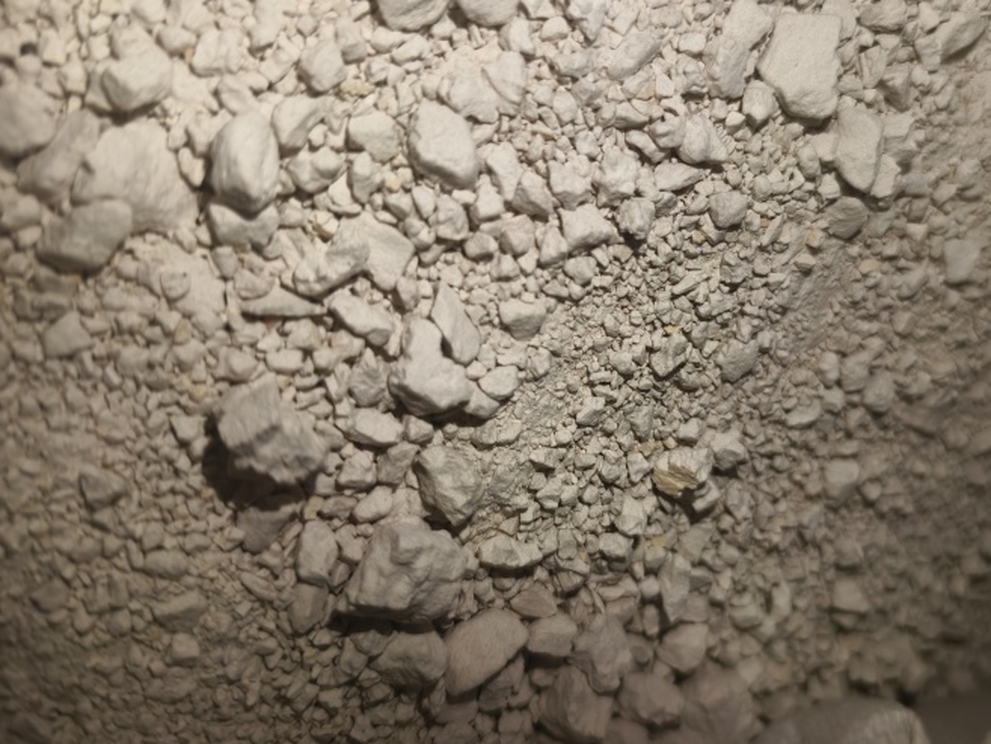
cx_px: 569
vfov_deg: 49.6
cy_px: 326
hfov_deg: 63.1
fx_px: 802
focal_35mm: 28
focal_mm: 5.6
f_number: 1.57
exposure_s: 1/100
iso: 127
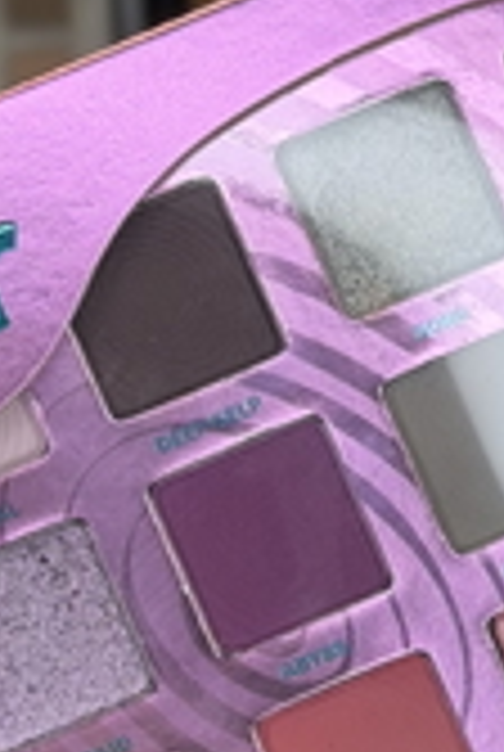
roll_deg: +2.5
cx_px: 360
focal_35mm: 159
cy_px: 799
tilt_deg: -9.7
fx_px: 3325
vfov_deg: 12.7
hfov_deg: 8.7
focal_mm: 6.76
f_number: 1.78
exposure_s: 1/336
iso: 64
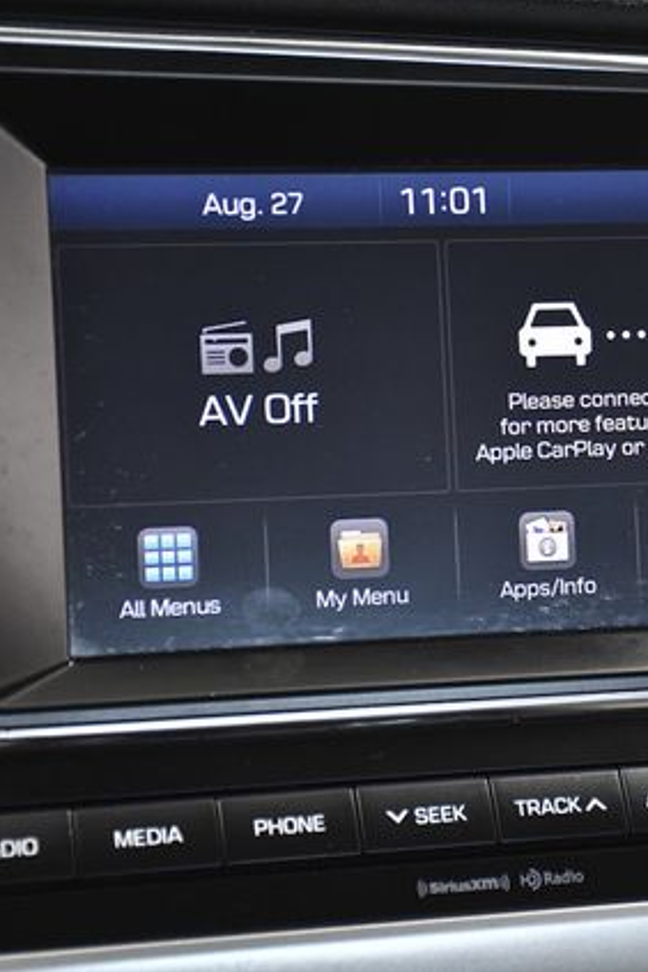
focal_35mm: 109
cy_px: 484
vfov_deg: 18.8
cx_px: 471
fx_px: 2943
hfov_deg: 12.5
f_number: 4.5
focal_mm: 48
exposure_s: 1/250
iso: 2500
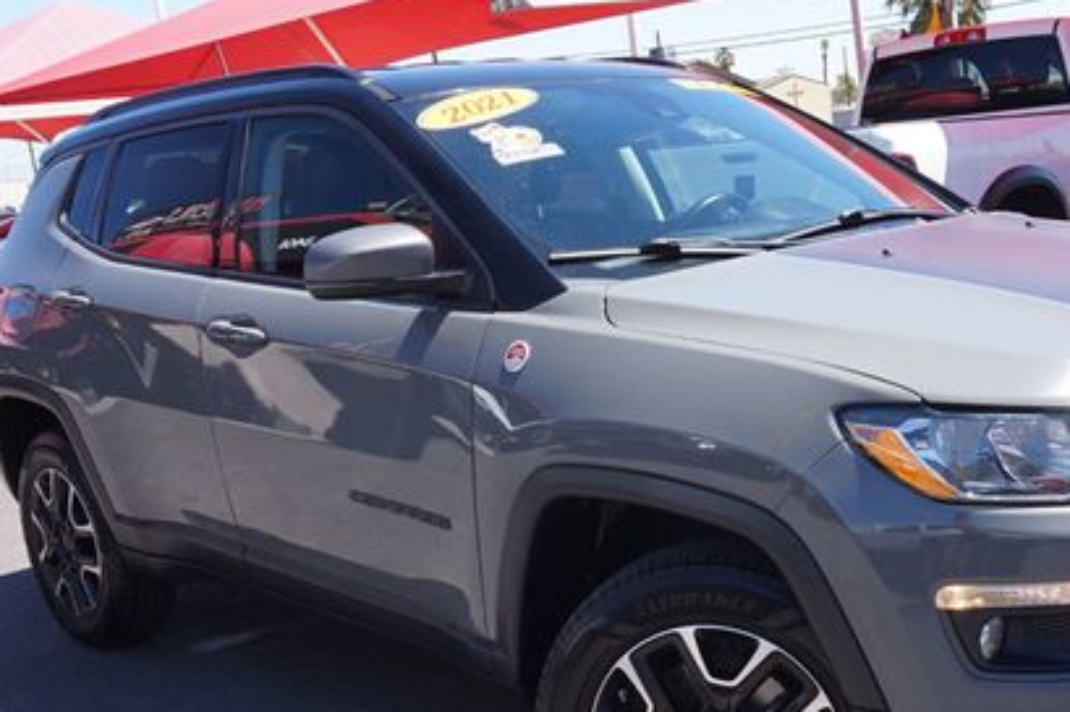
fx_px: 1396
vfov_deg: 28.5
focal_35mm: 47
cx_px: 683
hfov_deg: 41.6
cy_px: 458
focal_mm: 20
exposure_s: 1/100
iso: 100
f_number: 8
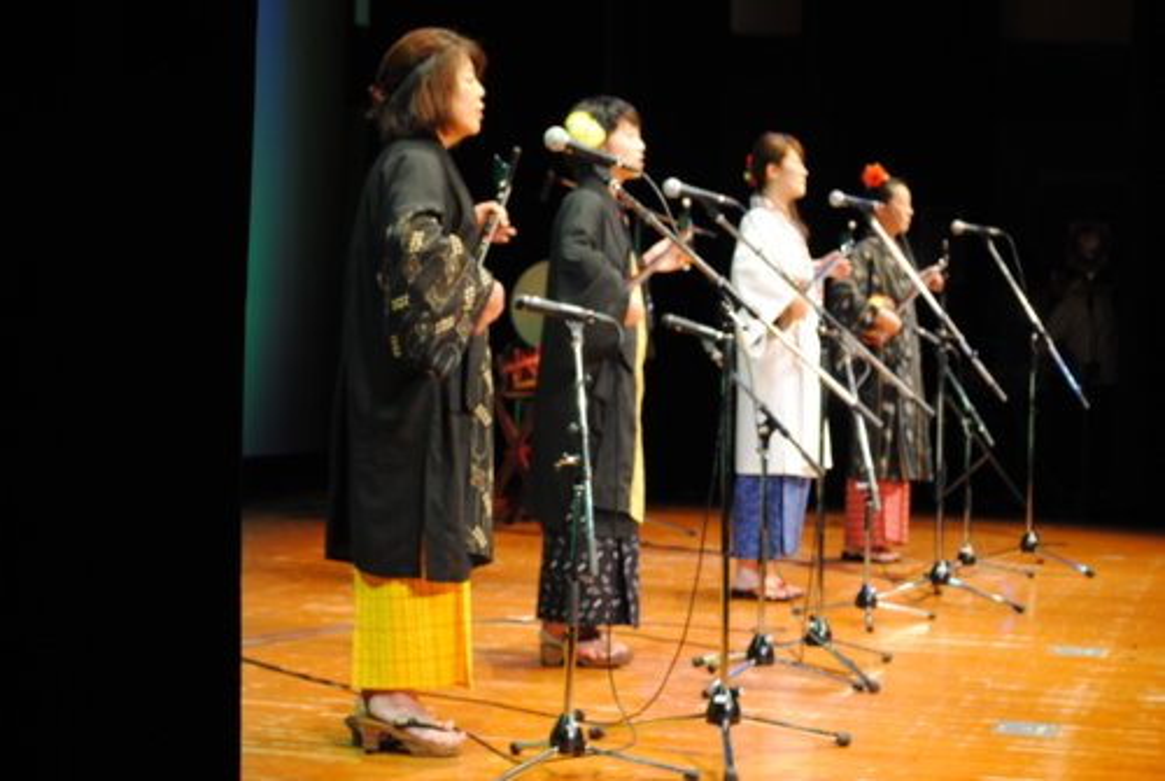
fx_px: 2139
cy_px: 390
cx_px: 582
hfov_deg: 30.5
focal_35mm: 66
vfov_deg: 20.7
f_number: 5.3
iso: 320
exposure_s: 1/15
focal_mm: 44
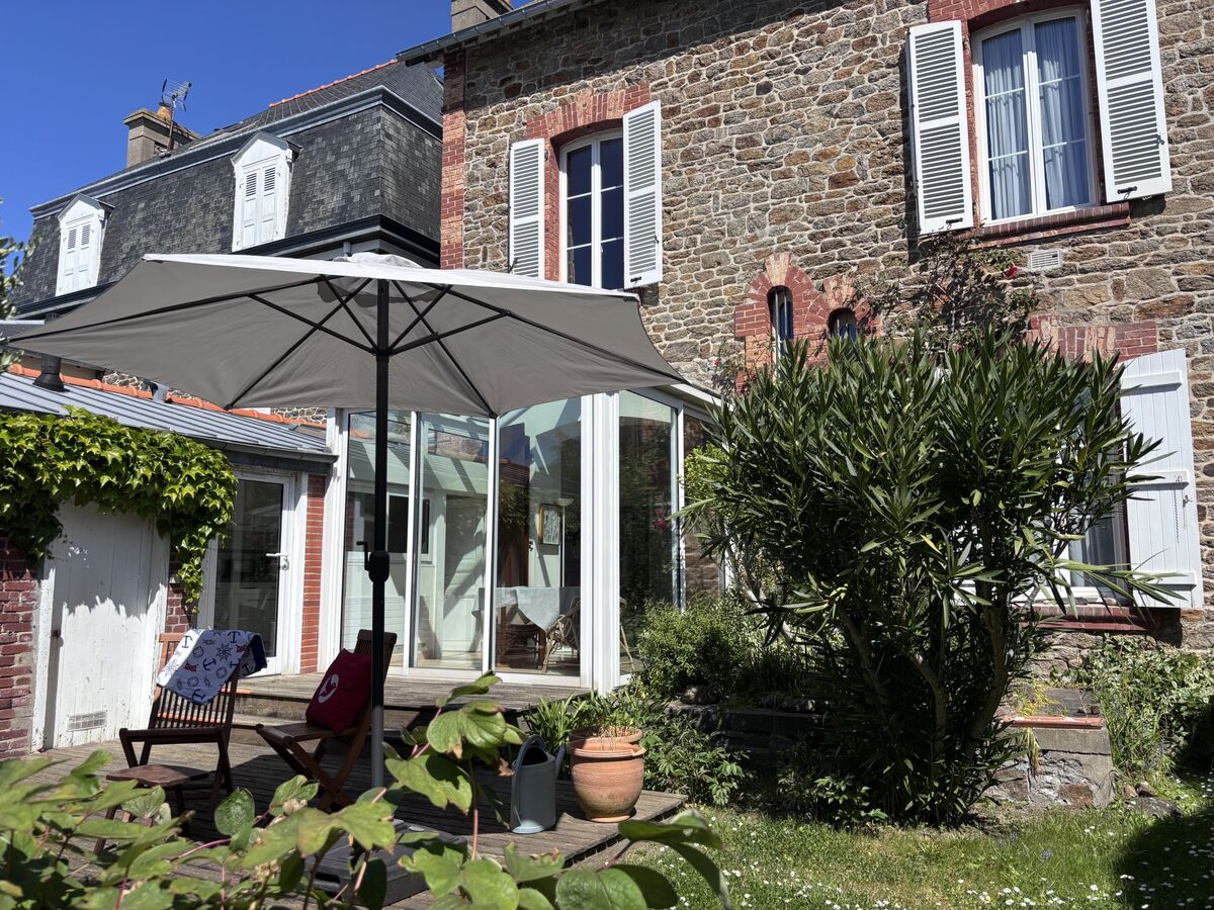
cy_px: 455
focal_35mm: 26
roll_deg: +0.6
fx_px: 912
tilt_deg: +6.3
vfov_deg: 53.1
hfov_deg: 67.3
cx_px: 607
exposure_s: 1/3650
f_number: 1.6
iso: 50
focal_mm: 5.96
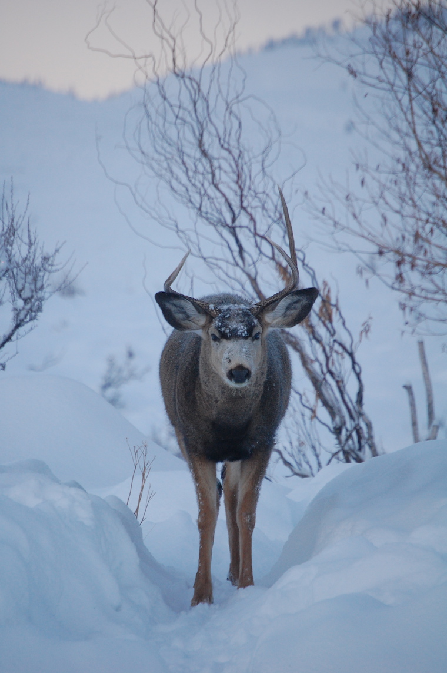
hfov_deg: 4.6
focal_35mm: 300
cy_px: 336
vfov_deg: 6.9
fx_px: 5597
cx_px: 224
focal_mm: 200
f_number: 5.6
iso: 800
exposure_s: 1/250
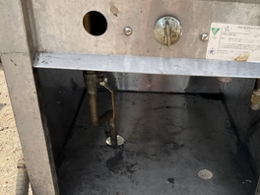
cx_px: 165
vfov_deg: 32.3
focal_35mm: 44
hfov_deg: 42.6
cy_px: 146
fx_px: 330
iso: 25
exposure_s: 1/674
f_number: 1.8
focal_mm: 3
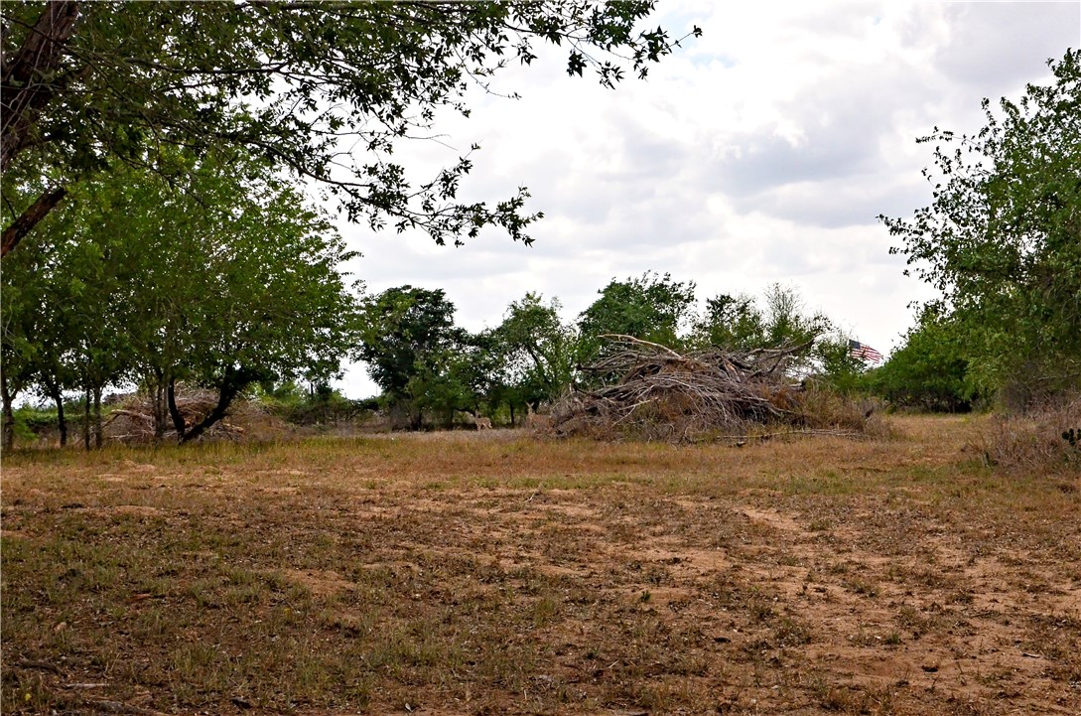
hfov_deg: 53.2
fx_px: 1079
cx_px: 540
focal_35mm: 36
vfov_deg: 36.7
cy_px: 358
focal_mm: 24
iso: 400
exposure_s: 1/1600
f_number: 8
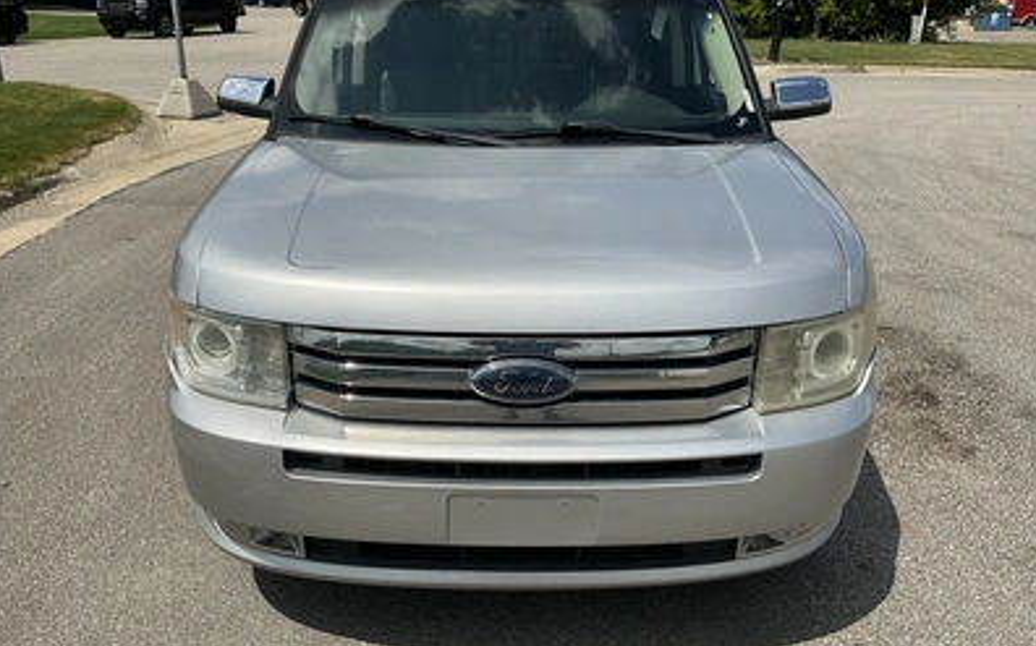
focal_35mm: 30
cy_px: 371
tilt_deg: -21.9
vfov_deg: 41.7
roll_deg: -2.0
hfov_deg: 62.9
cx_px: 515
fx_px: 847
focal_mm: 3
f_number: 1.8
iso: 25
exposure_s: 1/3788
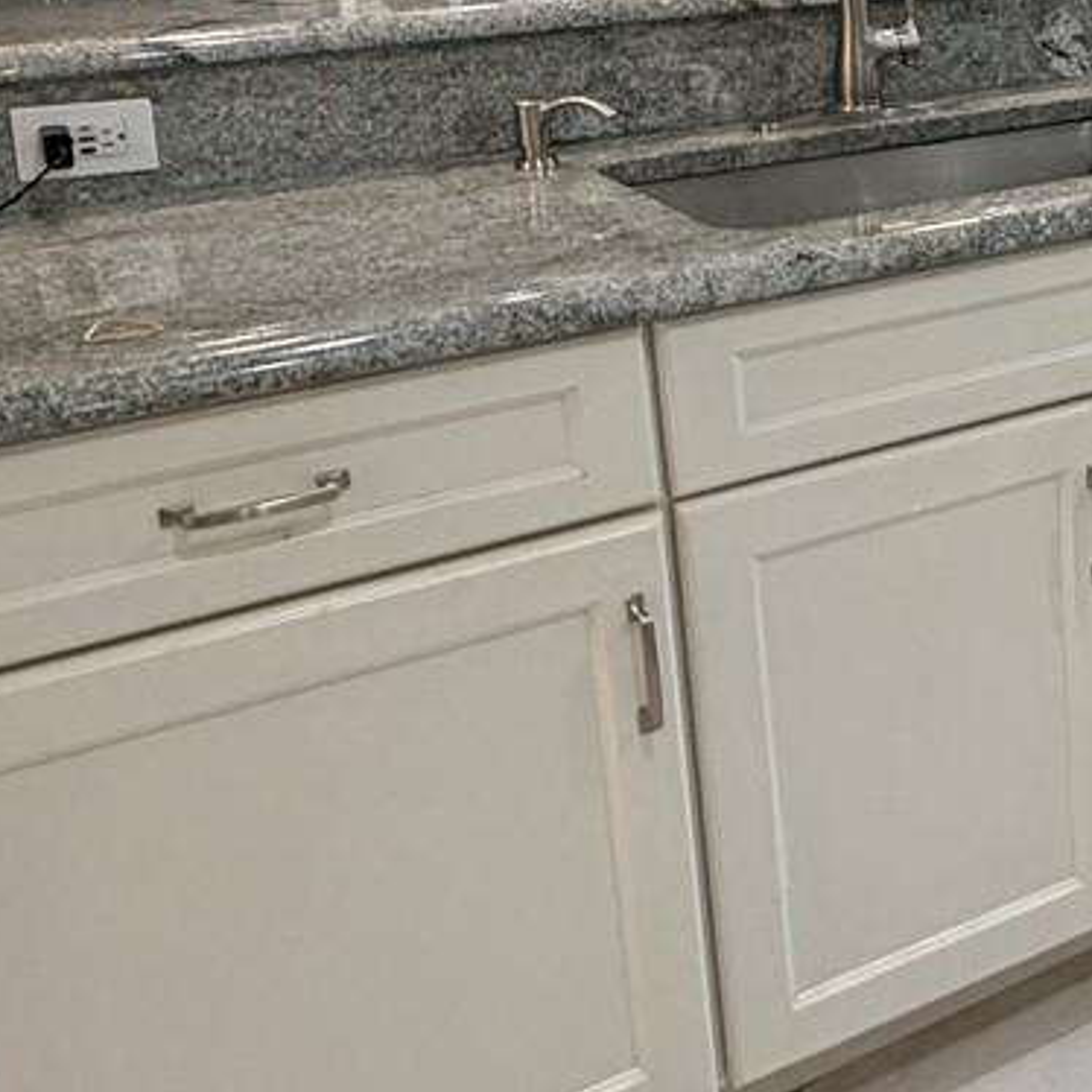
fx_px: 1892
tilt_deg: -13.9
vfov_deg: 31.4
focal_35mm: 53
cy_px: 231
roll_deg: +1.2
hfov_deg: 28.4
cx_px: 1285
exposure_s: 1/120
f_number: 2.2
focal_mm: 2.22
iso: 200
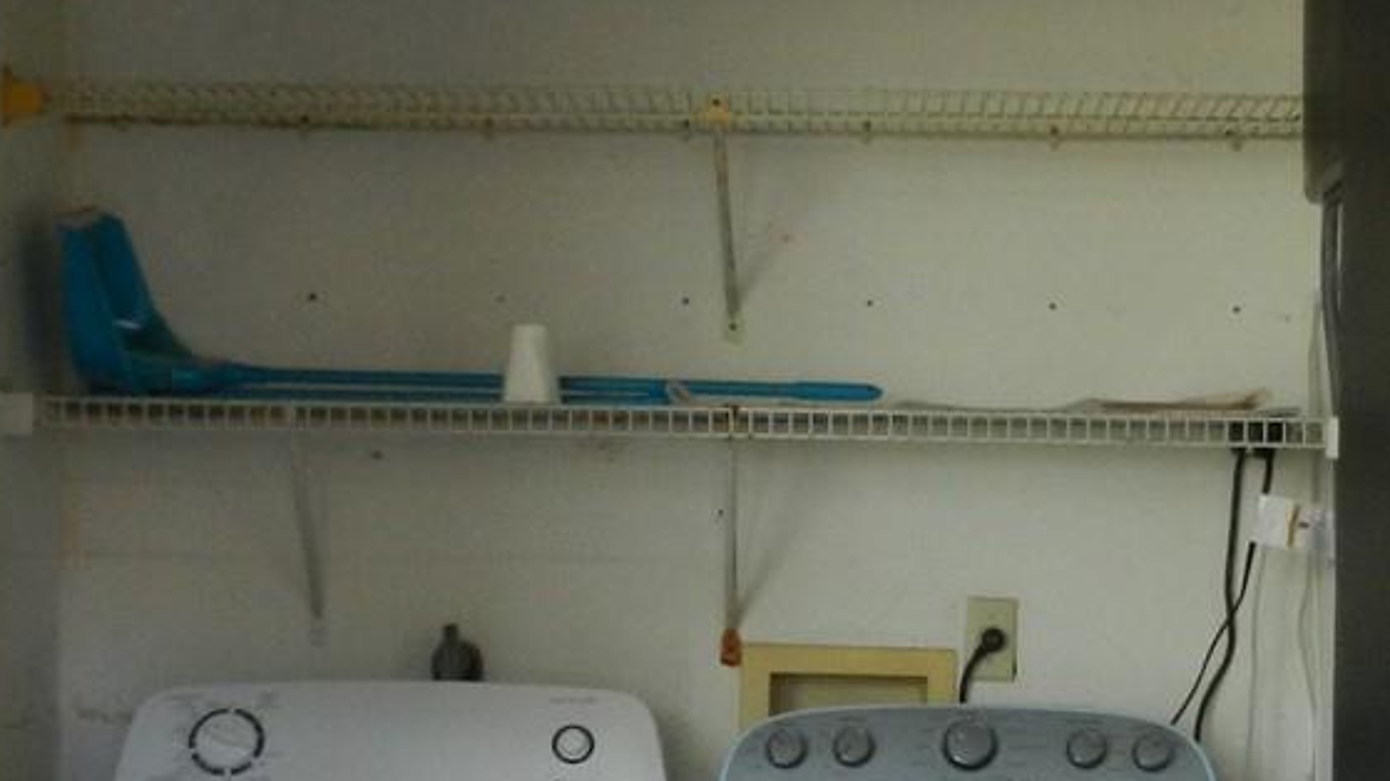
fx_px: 2874
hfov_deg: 27.0
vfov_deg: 15.3
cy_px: 689
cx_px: 967
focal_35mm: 78
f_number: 3.5
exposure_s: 1/30
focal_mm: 4.5
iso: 250
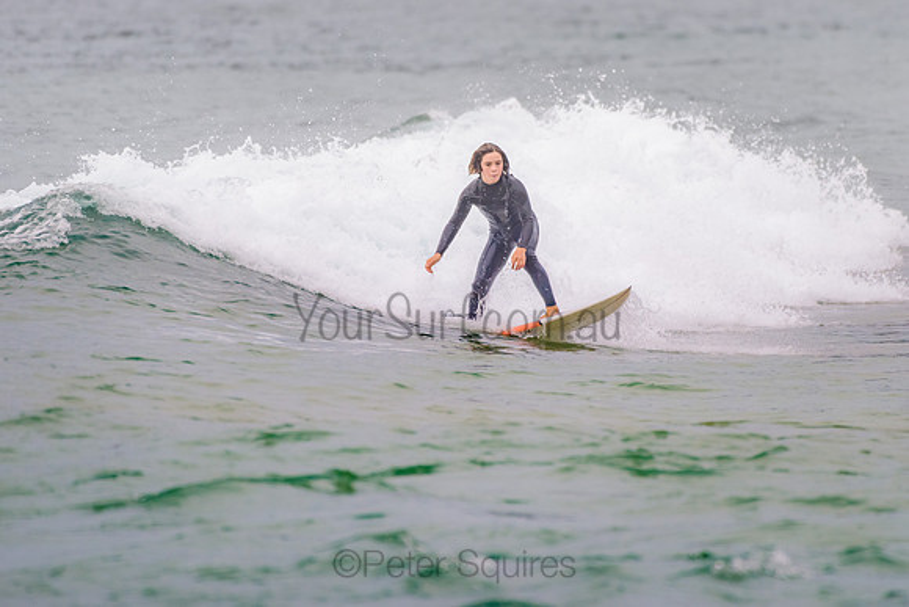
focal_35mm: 613
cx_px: 522
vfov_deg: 2.2
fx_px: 15480
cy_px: 242
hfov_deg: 3.4
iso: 360
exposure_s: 1/800
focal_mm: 500
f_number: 5.6
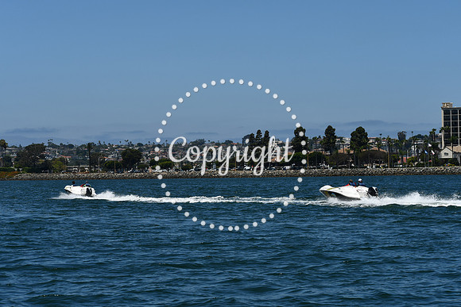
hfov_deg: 19.5
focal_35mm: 105
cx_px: 230
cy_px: 154
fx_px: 1345
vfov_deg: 13.0
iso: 100
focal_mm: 70
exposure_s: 1/640
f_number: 9
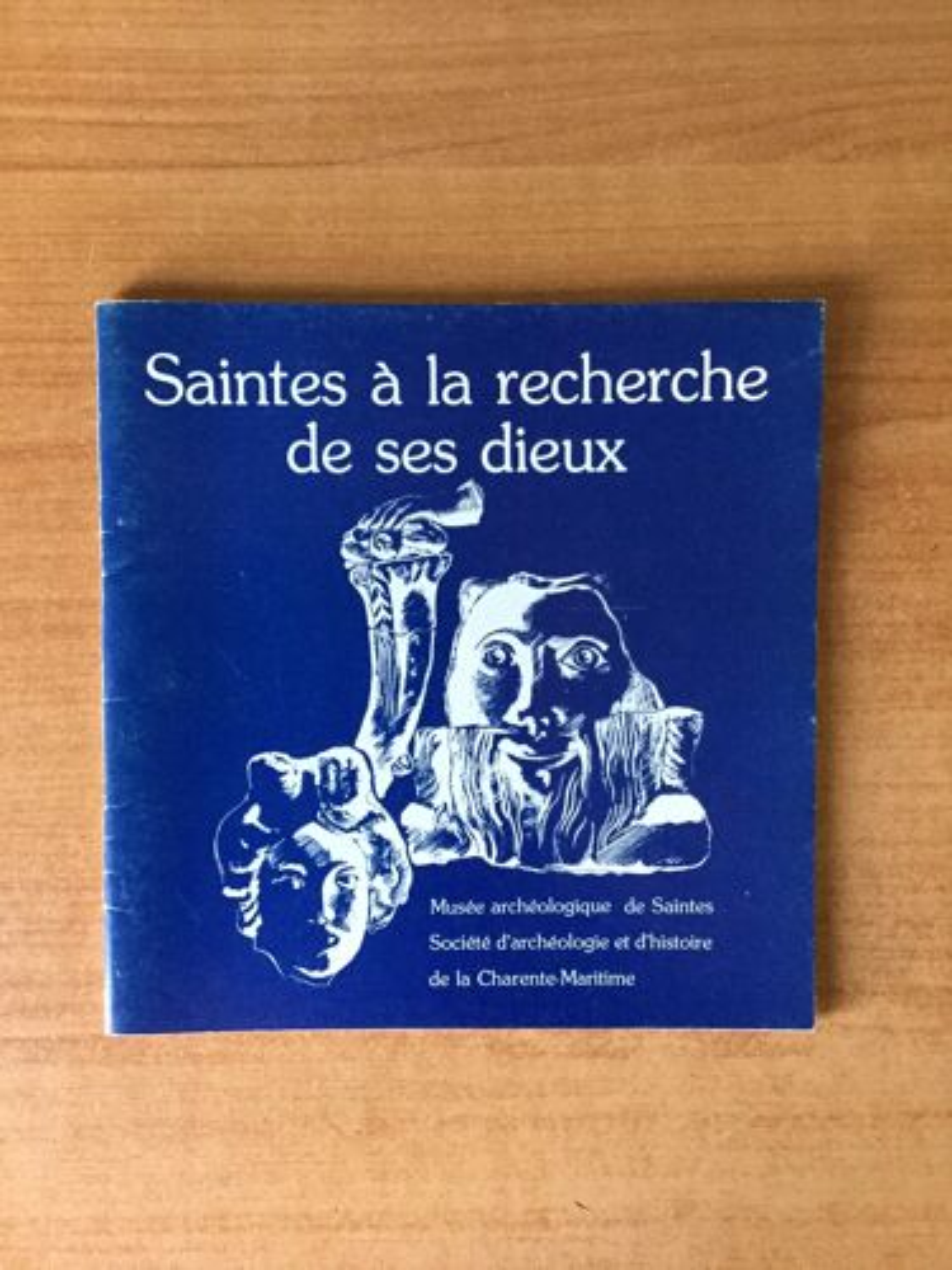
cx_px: 476
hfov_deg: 45.4
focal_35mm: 31
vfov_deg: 58.4
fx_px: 1137
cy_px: 635
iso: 200
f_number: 2.4
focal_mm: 3.3
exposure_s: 1/33
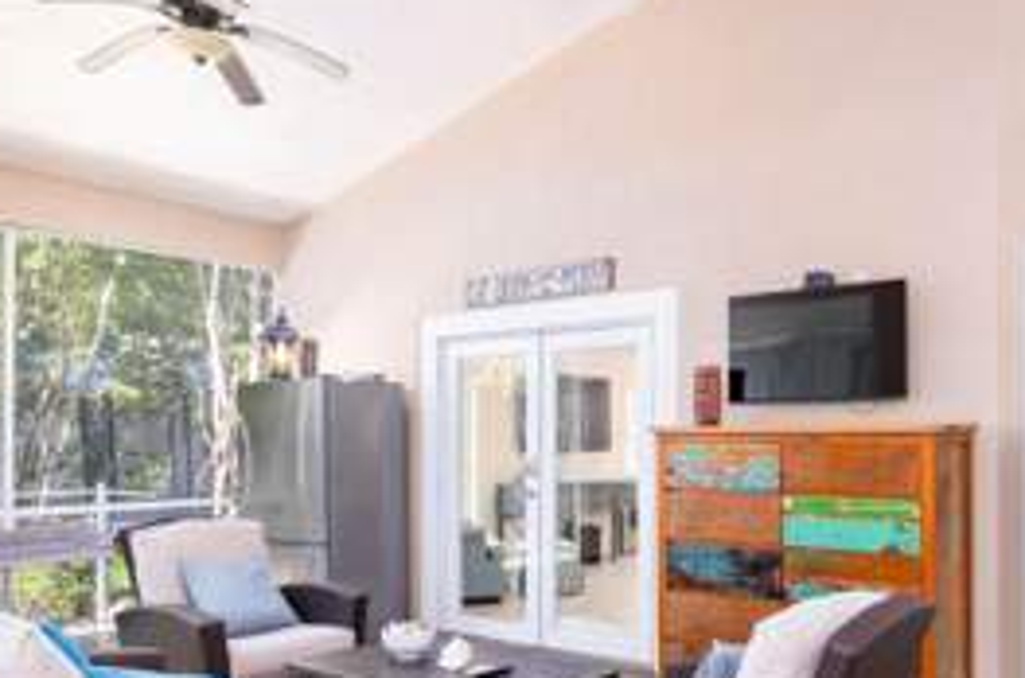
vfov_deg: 41.6
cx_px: 686
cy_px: 448
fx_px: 881
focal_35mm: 31
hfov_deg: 59.0
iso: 400
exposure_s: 1/125
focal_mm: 11
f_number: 8
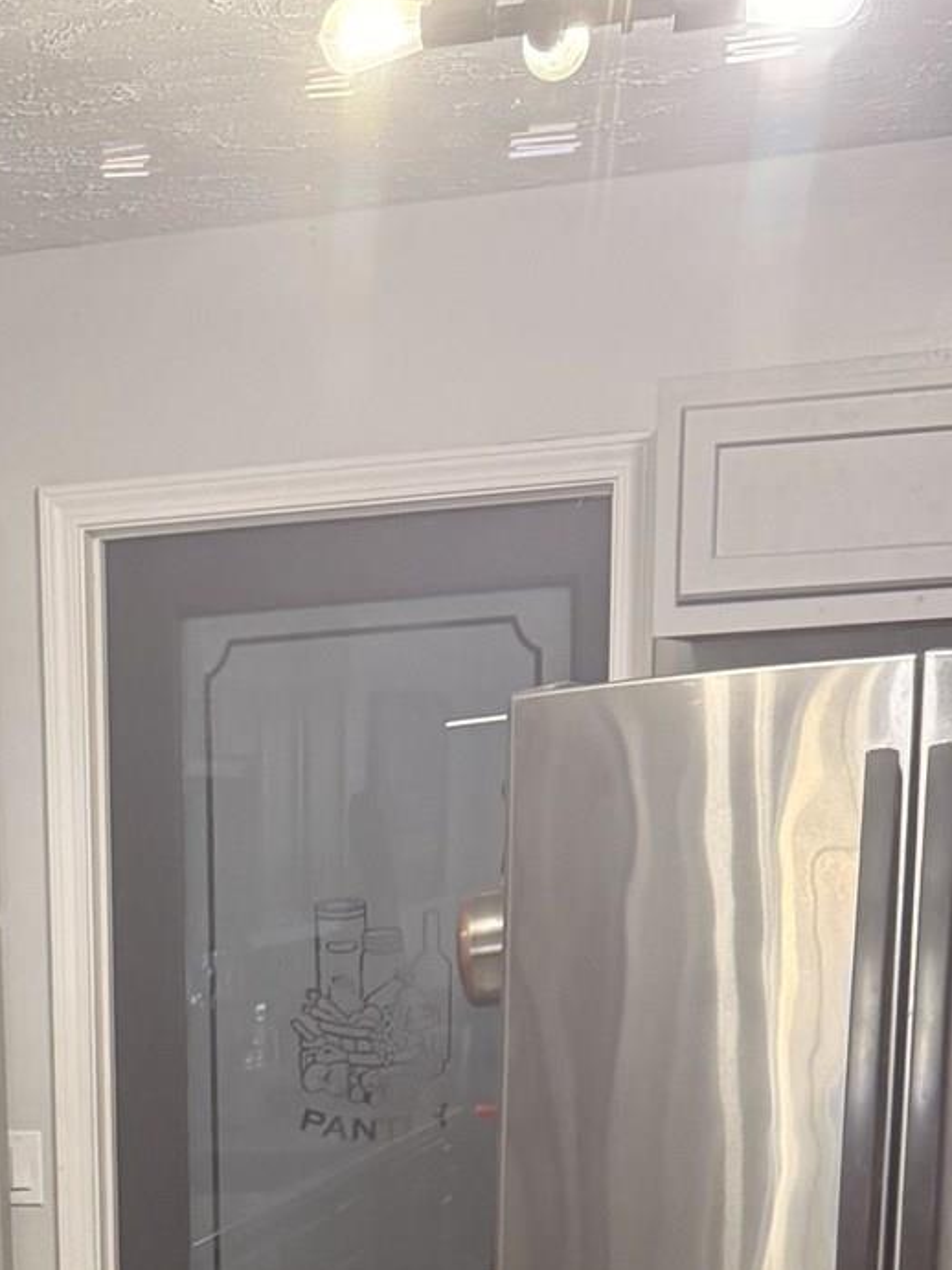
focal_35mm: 80
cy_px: 1764
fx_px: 2934
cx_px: -77
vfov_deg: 21.5
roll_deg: +3.2
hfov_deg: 17.8
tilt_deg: -15.2
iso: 320
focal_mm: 6.76
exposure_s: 1/120
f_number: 1.78
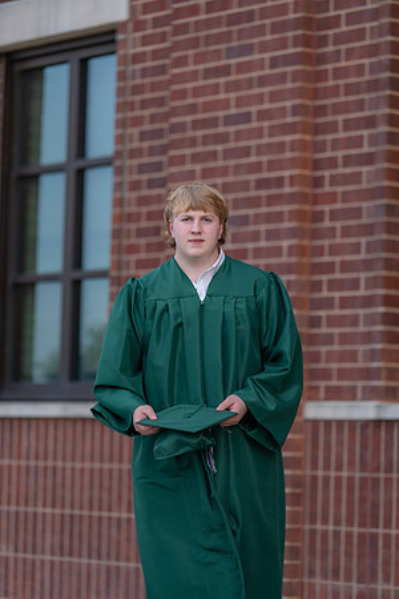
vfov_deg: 14.9
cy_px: 300
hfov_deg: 9.9
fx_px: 2294
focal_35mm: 138
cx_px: 200
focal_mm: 138
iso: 400
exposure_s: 1/1000
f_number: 2.8
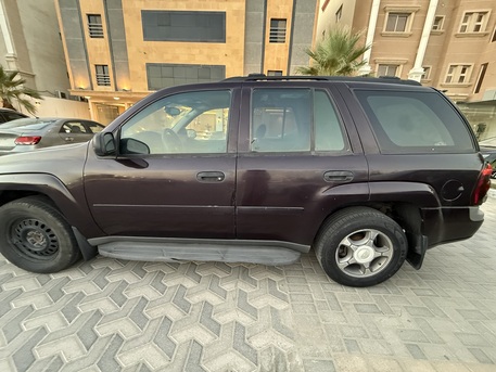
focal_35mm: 14
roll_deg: -2.7
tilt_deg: -15.0
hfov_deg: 102.0
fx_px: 201
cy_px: 186
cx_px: 248
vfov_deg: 85.7
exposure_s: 1/60
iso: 640
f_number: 2.2
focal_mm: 2.22
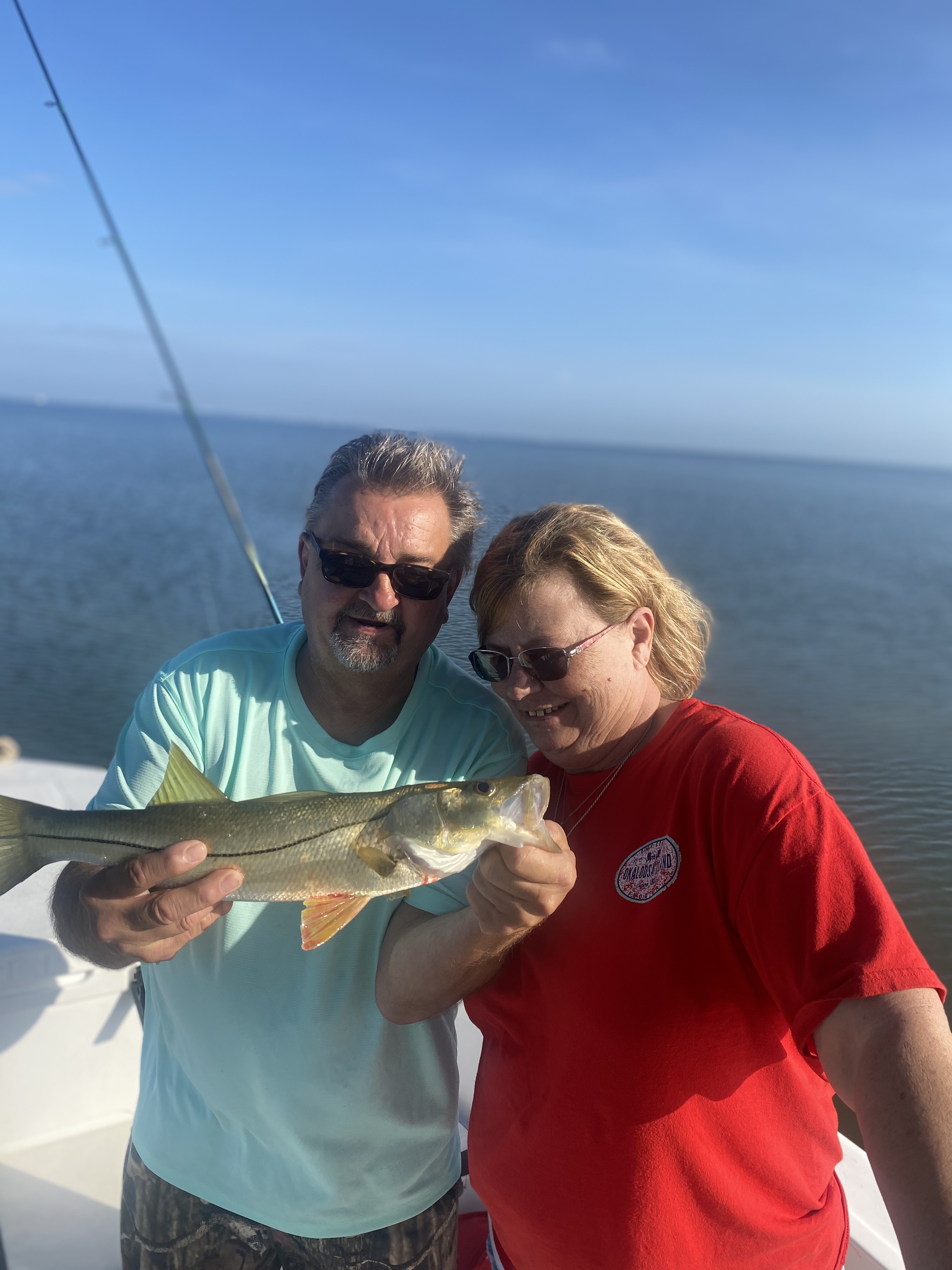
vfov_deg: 67.3
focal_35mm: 26
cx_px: 476
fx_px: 953
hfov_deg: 53.1
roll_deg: -3.6
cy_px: 635
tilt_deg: -10.3
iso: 32
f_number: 1.8
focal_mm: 4.25
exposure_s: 1/2141
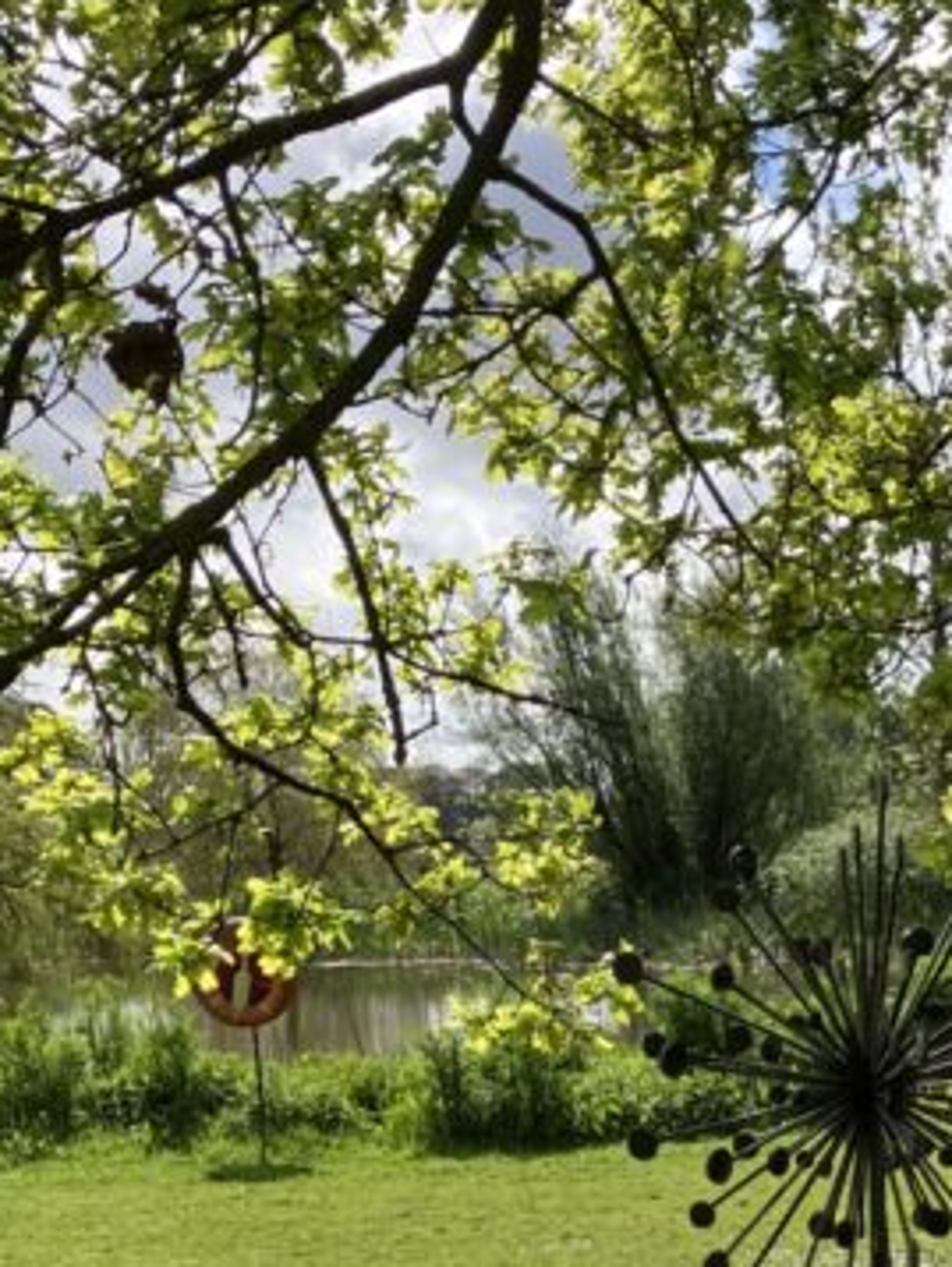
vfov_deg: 22.9
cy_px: 1409
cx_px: 849
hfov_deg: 18.2
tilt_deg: -10.6
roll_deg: +1.6
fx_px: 2930
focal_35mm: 80
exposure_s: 1/1799
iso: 32
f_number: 1.8
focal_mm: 3.99
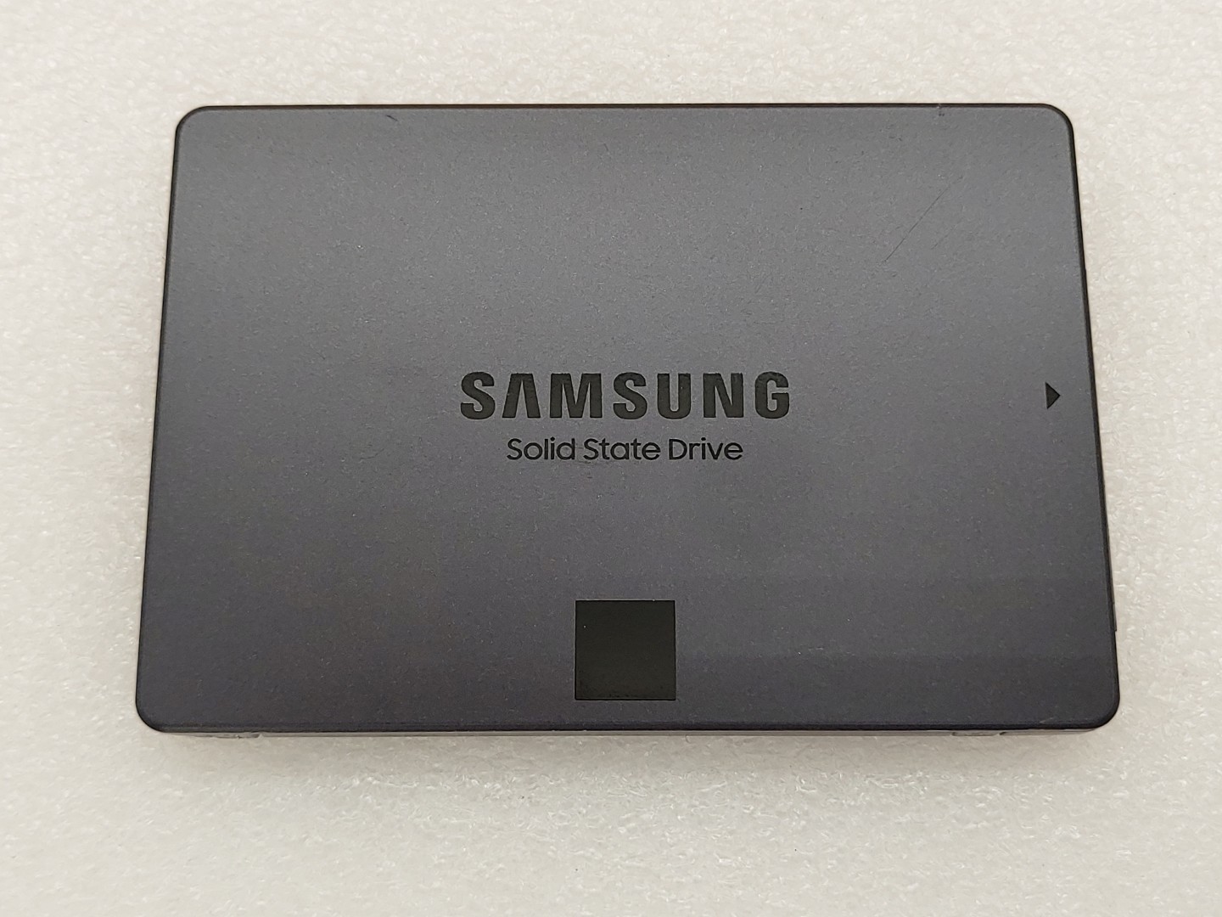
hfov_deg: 41.2
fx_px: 1624
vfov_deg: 31.5
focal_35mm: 46
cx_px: 611
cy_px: 458
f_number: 1.8
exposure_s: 1/121
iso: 50
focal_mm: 4.36
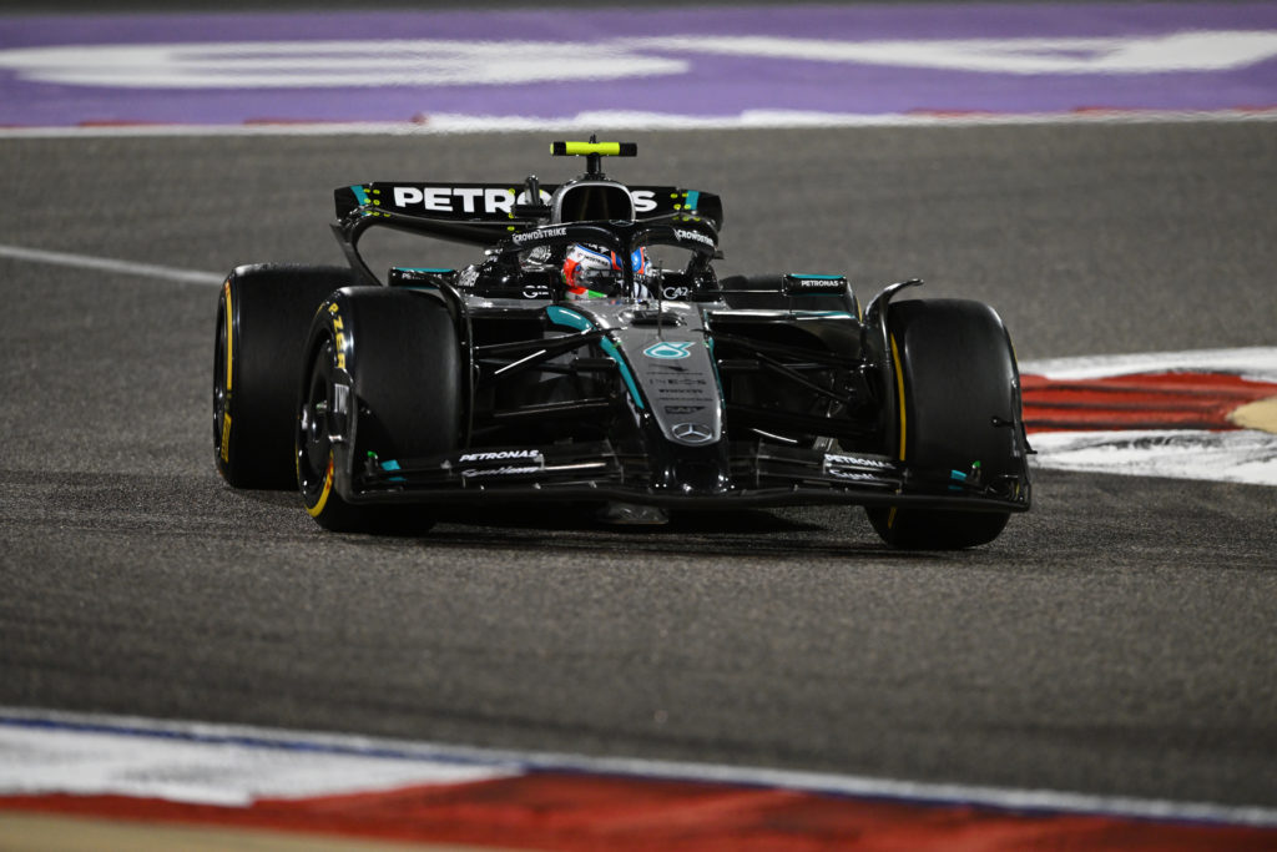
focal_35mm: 400
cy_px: 426
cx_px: 638
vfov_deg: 3.4
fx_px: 14190
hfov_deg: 5.2
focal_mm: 400
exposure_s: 1/1250
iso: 3200
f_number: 4
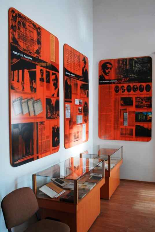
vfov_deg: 57.2
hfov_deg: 40.1
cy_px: 116
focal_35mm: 33
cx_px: 78
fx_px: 212
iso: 500
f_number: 8
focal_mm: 22
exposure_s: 1/30
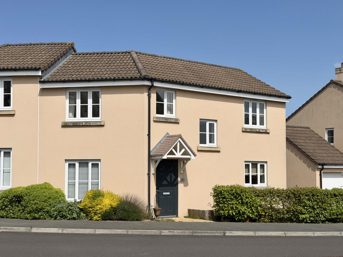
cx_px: 172
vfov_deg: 30.3
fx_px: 476
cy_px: 128
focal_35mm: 48
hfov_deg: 39.7
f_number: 1.78
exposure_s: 1/9901
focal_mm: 6.76
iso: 64
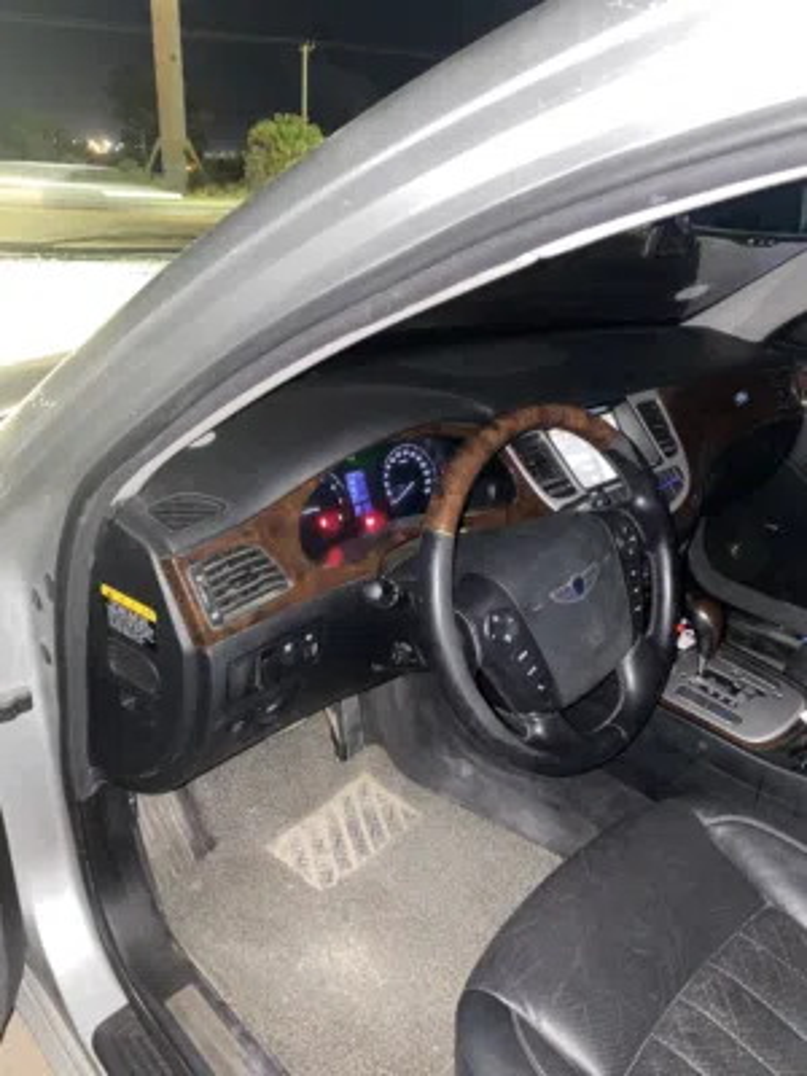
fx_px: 808
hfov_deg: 53.1
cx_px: 404
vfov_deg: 67.3
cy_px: 538
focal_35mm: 26
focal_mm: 4.25
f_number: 1.8
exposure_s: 1/4
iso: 200
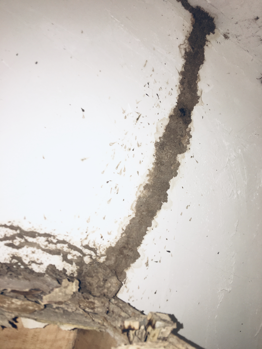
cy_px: 174
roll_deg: -16.3
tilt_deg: +15.4
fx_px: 293
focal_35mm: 29
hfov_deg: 48.2
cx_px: 131
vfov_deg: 61.7
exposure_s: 1/58
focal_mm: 4.15
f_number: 2.2
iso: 25
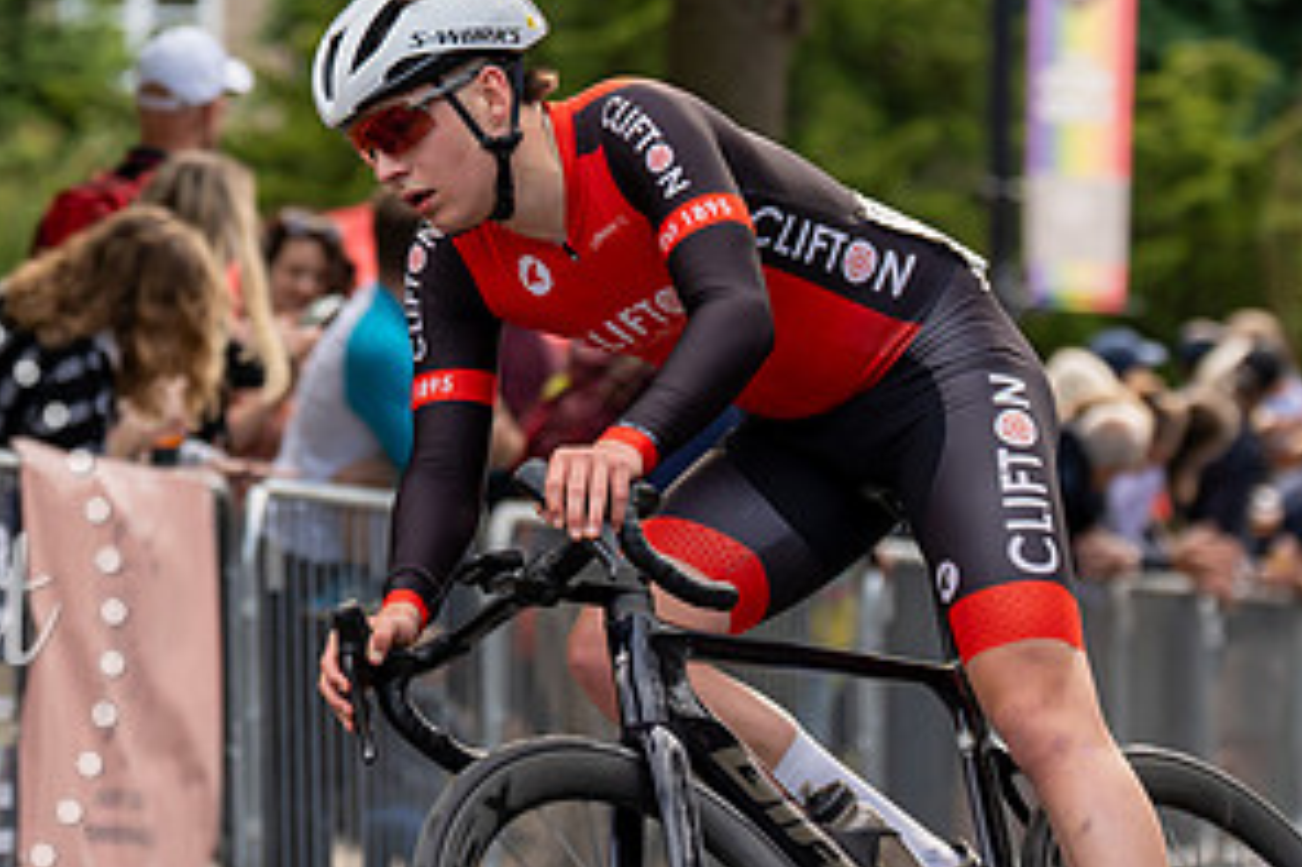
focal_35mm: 266
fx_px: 9615
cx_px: 752
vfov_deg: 5.2
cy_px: 158
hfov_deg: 7.7
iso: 400
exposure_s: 1/1000
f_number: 3.2
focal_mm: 105
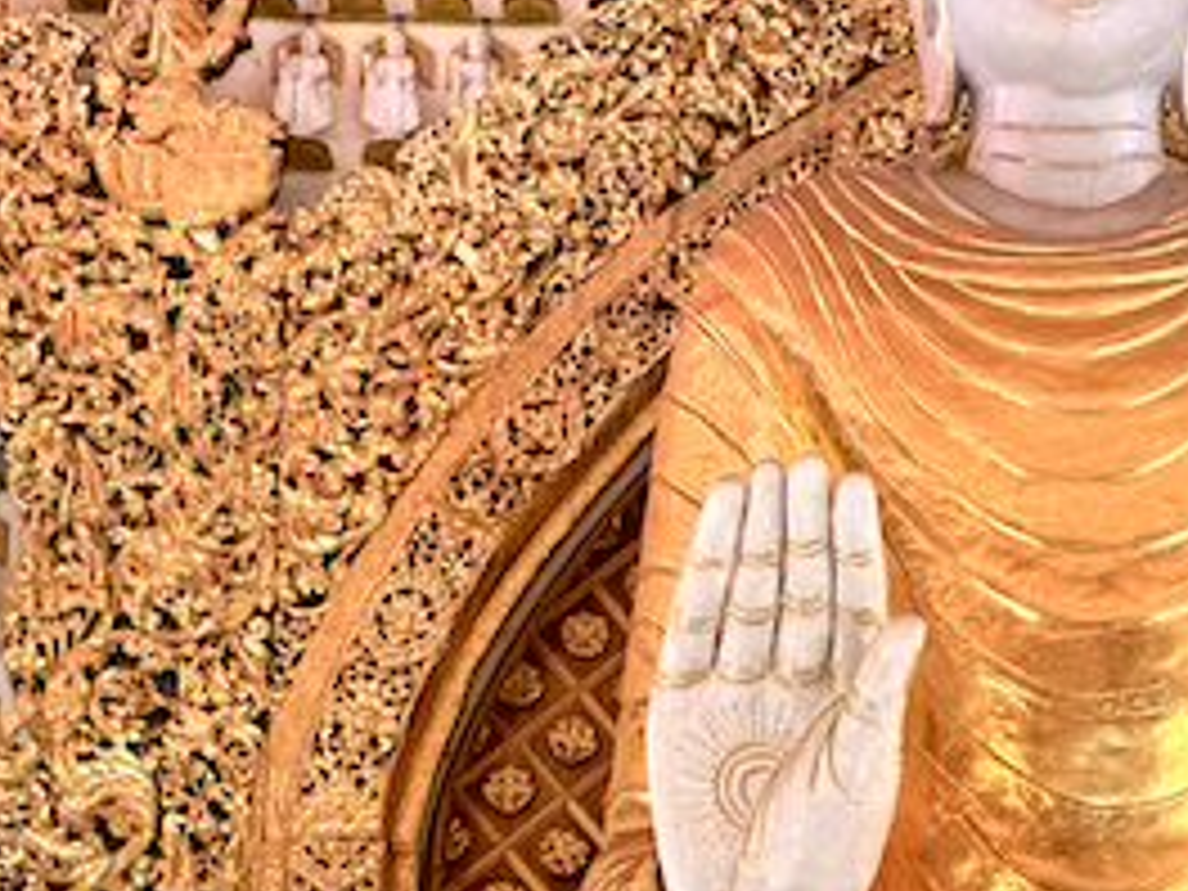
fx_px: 3741
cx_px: 1278
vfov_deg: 12.8
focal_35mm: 109
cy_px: 1372
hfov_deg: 17.5
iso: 80
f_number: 1.78
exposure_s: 1/100
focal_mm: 6.76
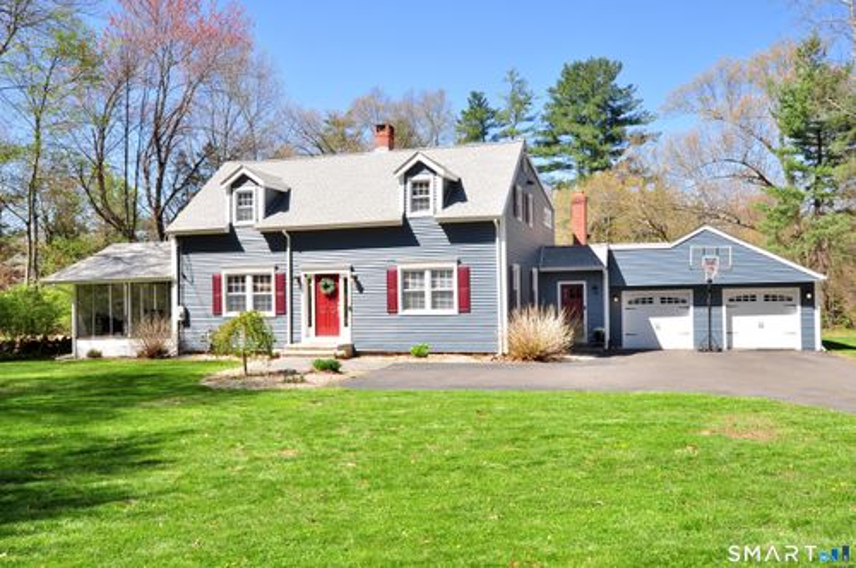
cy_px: 284
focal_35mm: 30
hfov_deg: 62.0
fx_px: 712
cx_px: 428
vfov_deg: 43.5
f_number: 8
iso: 250
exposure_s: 1/250
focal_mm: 20
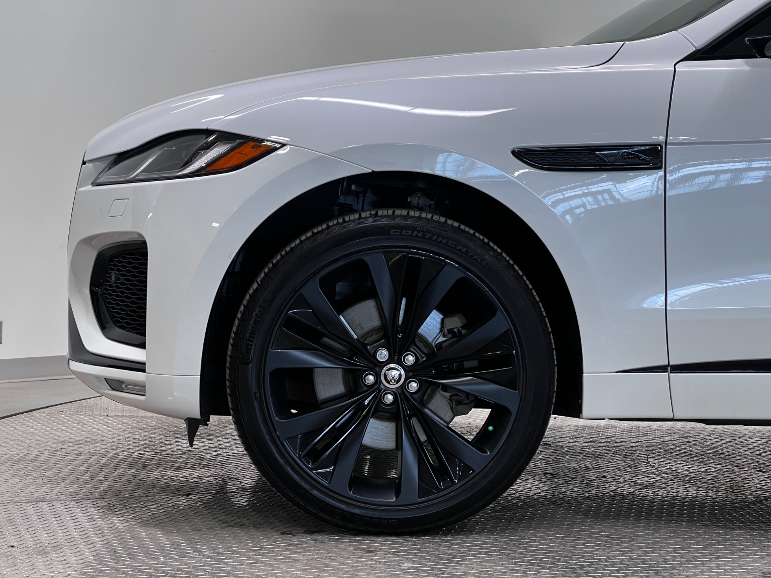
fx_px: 1715
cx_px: 386
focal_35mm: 77
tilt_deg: -3.2
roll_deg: -1.2
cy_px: 289
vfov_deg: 19.1
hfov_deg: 25.3
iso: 160
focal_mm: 9
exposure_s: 1/120
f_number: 2.8
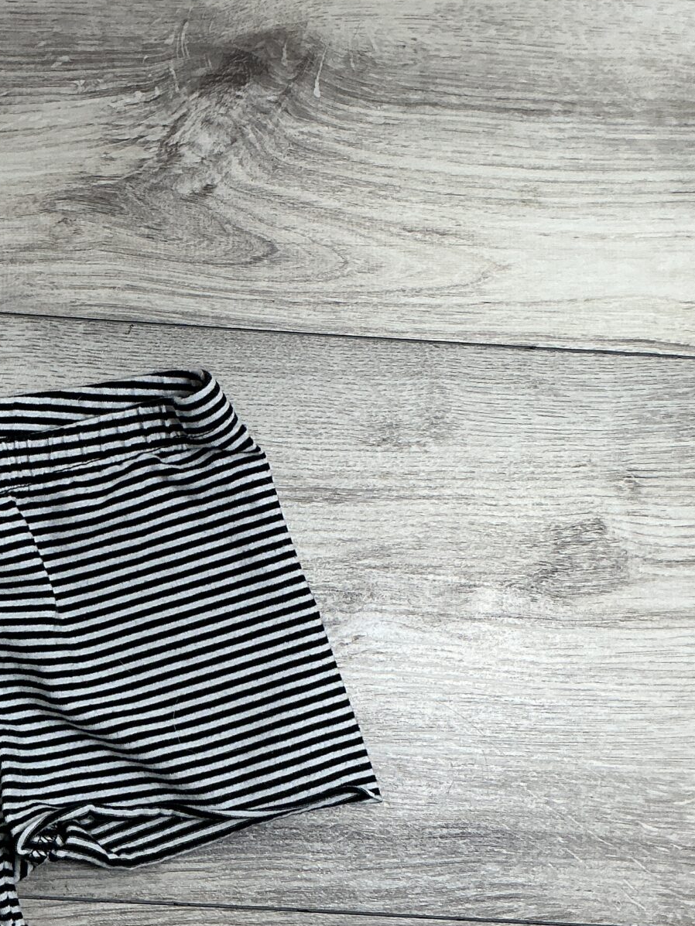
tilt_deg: -83.4
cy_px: 521
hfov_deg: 23.3
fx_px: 1659
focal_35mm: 62
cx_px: 125
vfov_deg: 31.2
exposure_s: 1/50
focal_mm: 3
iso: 50
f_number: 1.8
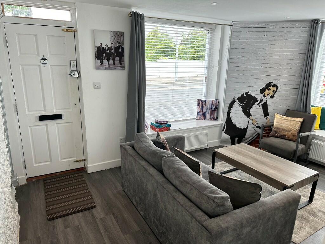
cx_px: 162
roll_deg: -1.1
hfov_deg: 71.6
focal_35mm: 24
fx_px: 225
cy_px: 122
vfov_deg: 56.8
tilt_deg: -16.7
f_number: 1.78
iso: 80
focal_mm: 6.86
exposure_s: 1/188
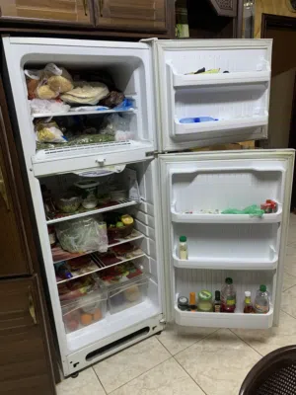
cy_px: 198
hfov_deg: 53.1
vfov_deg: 67.3
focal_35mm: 26
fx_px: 296
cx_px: 148
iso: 160
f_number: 1.8
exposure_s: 1/60
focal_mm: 4.25
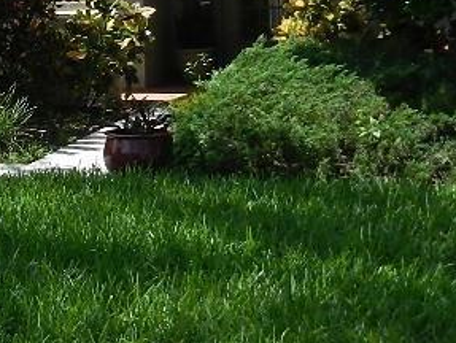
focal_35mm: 114
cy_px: -24
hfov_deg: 15.9
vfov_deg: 12.8
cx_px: -224
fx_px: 1504
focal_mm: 5.6
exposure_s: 1/800
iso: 160
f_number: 4
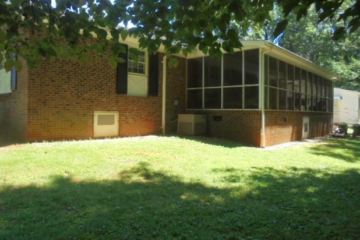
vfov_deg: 46.4
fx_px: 280
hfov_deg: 65.5
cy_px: 112
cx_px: 175
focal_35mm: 28
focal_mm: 4.6
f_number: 3.5
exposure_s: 1/160
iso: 100
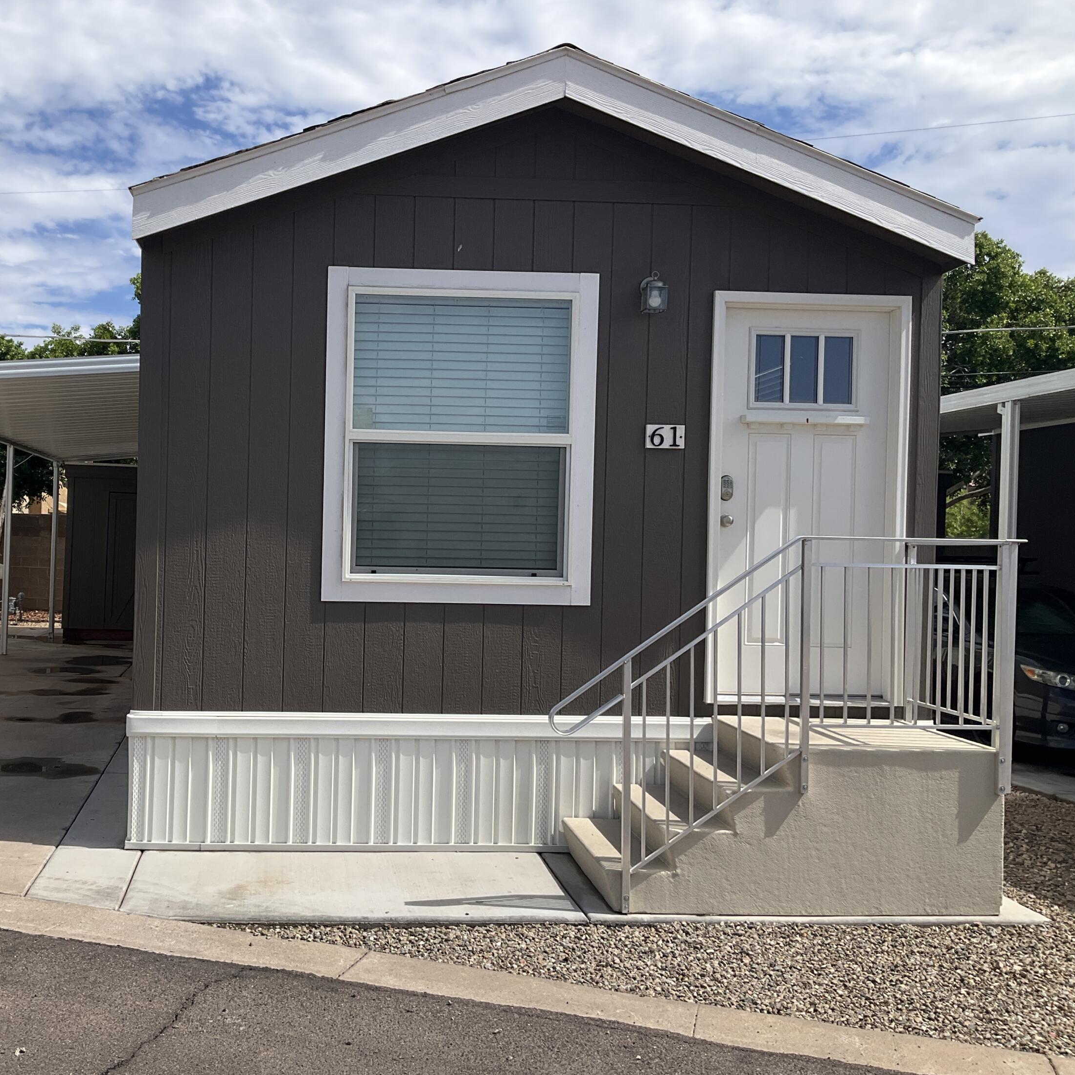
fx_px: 1230
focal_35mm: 35
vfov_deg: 47.2
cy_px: 542
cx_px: 373
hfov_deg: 46.6
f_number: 1.8
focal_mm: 3
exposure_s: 1/2801
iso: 25
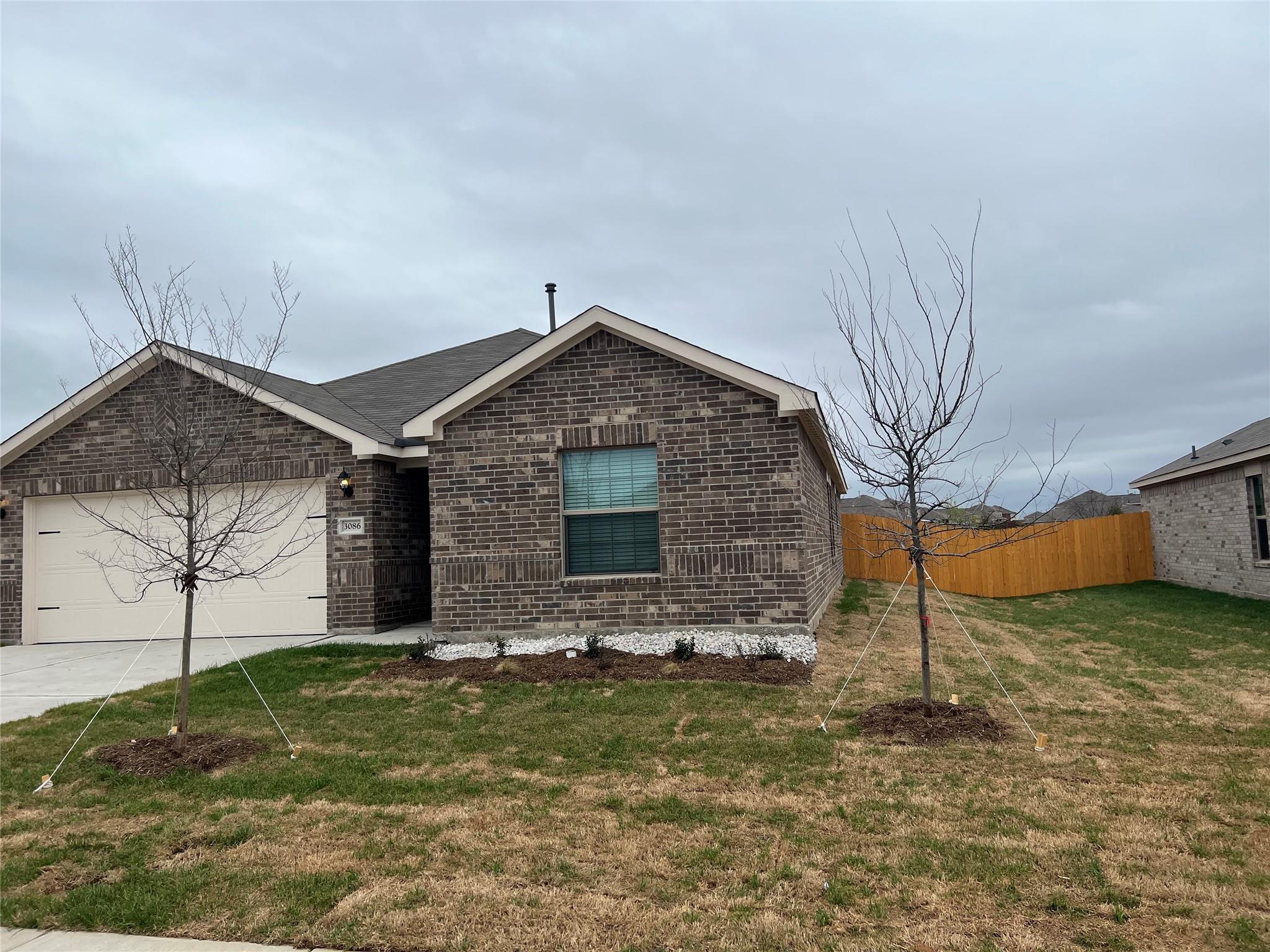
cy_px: 476
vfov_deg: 53.1
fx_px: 954
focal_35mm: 26
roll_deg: +1.9
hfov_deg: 67.3
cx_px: 635
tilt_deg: +5.0
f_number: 1.5
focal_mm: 5.7
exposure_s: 1/1645
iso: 50
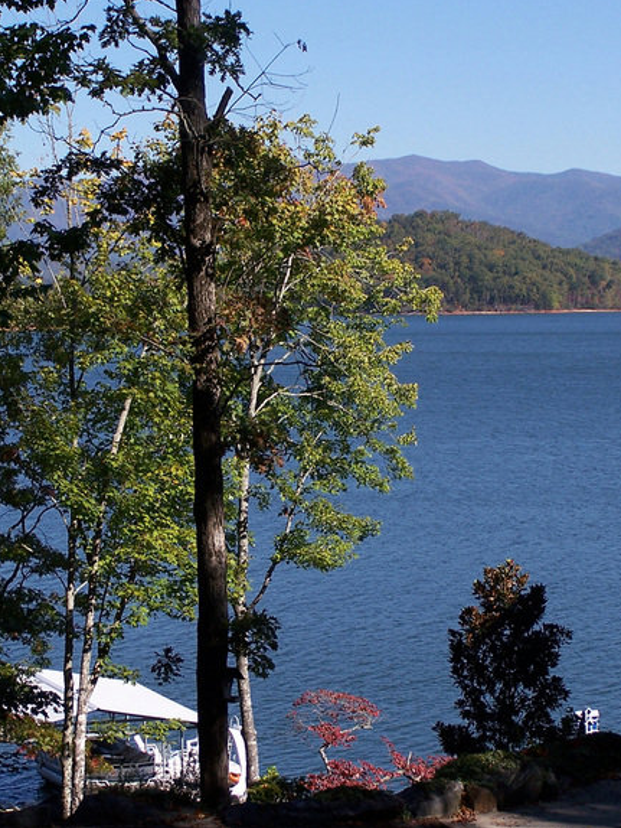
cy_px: 413
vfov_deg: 19.4
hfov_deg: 14.7
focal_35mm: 101
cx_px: 335
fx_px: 2414
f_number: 3.2
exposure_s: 1/1000
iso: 80
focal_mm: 12.4
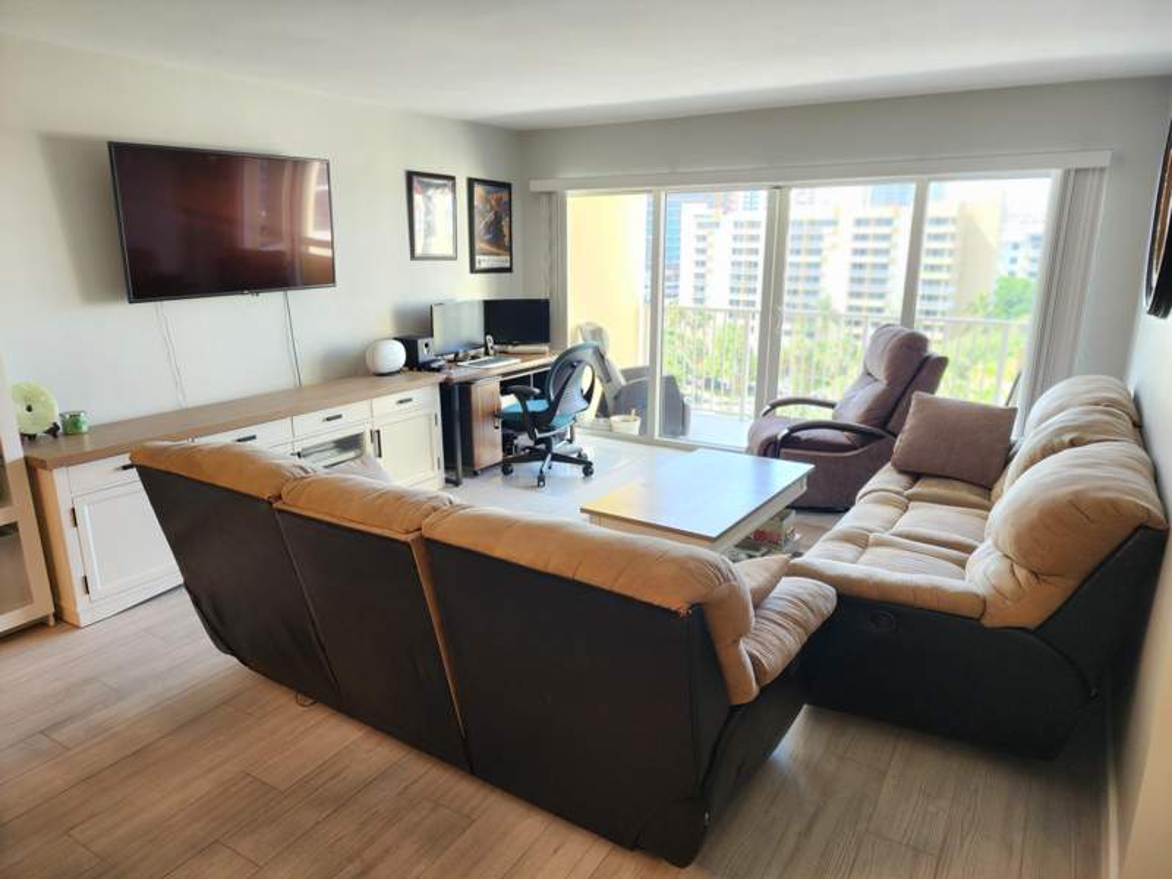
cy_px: 440
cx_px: 586
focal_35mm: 23
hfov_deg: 73.9
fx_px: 779
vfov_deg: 58.9
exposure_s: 1/60
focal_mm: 6.4
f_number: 1.8
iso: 160
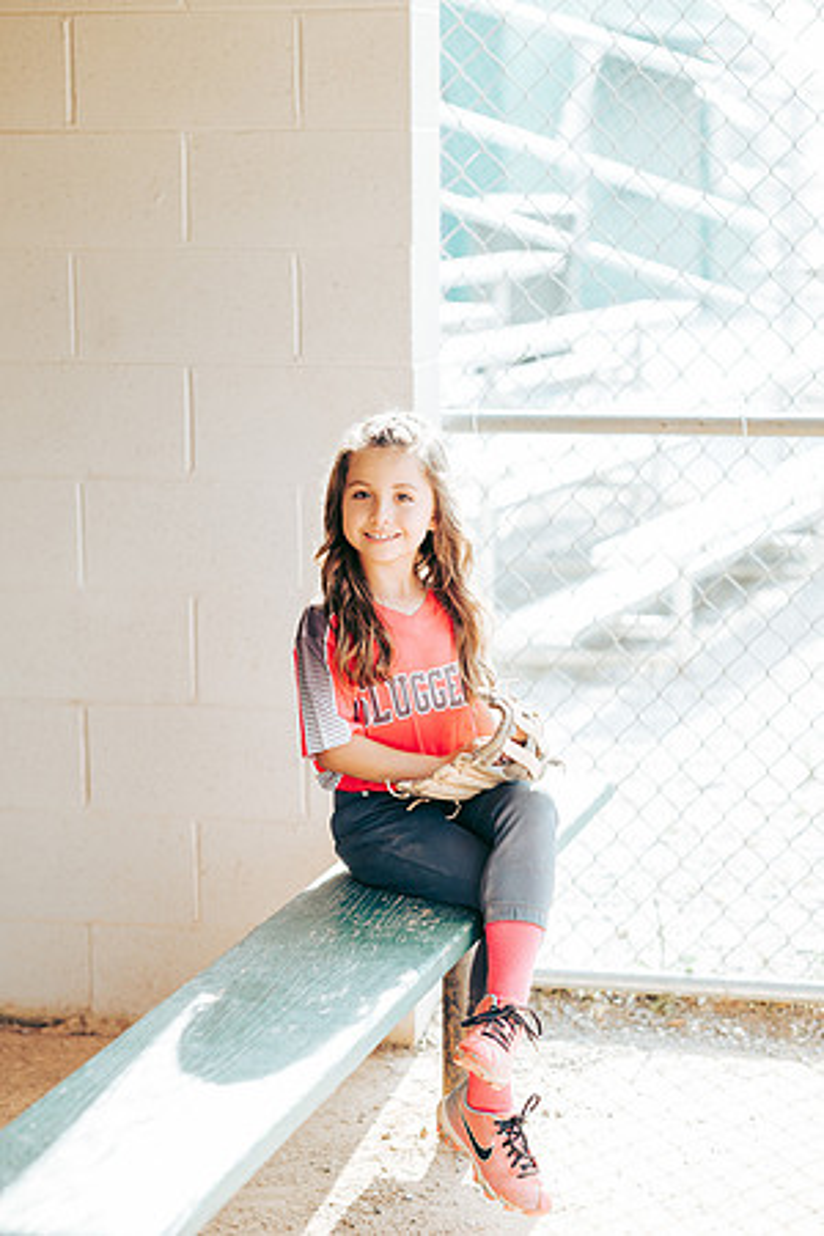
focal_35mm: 85
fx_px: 2918
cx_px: 412
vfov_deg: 23.9
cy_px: 618
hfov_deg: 16.1
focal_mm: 85
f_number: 2.8
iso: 160
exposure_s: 1/320
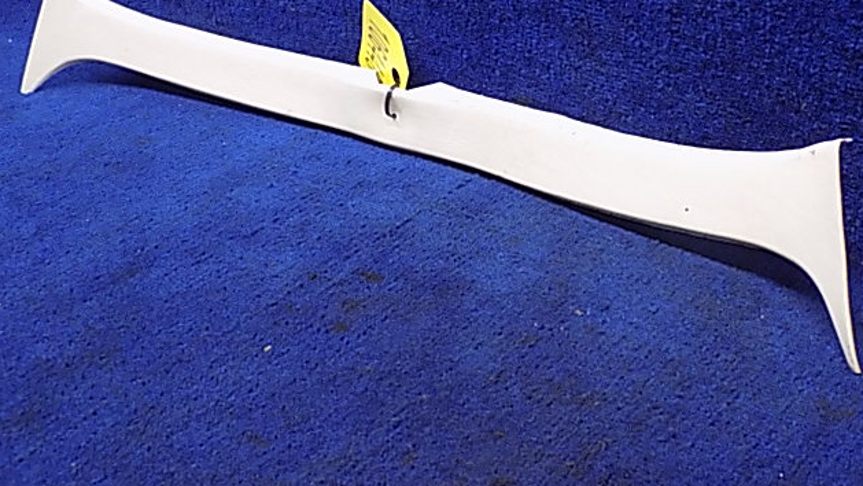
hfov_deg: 40.6
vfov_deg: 23.4
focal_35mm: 51
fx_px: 1167
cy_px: 166
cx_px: 436
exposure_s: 1/15
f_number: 3.7
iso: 400
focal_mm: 8.1
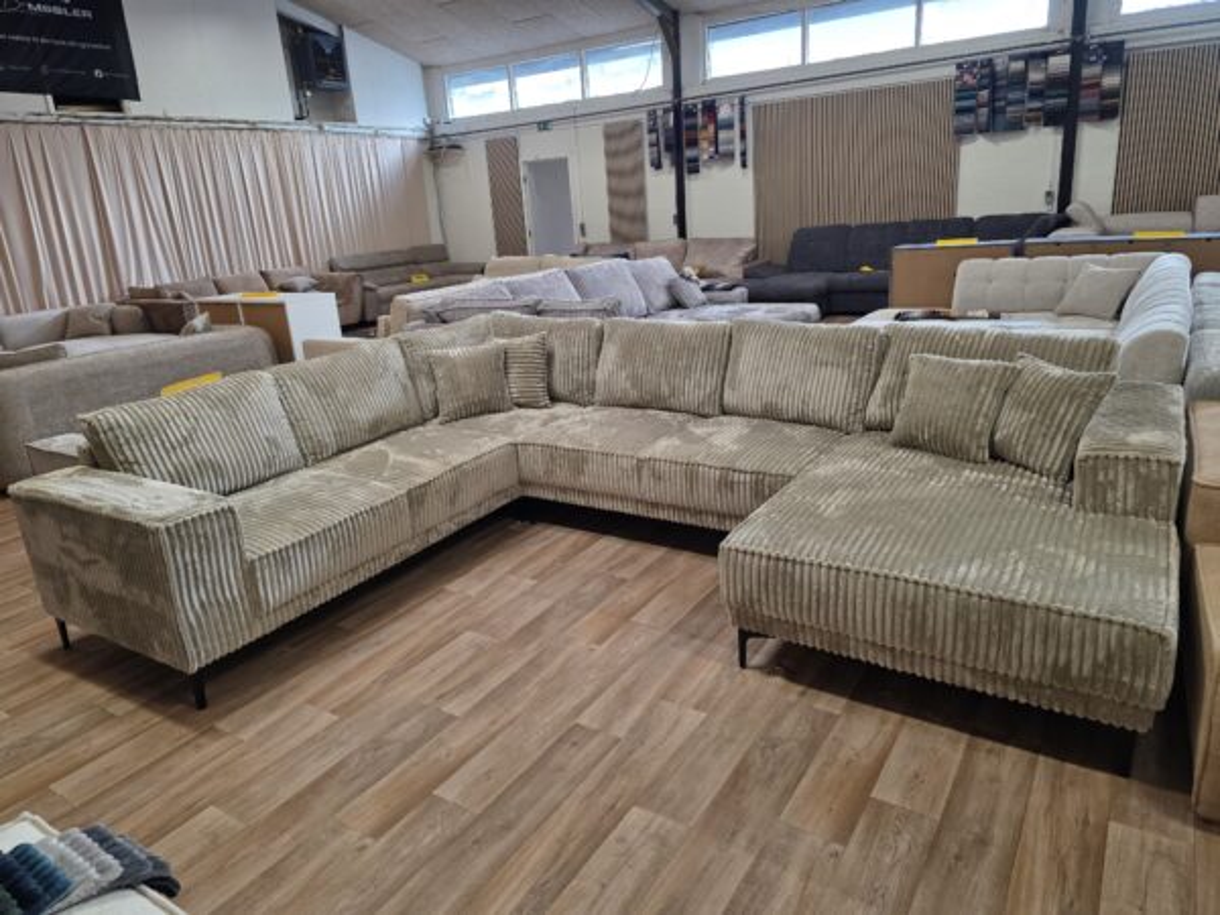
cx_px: 610
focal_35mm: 23
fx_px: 811
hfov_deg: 73.9
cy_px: 458
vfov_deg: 58.9
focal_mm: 6.3
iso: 125
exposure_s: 1/100
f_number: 1.7
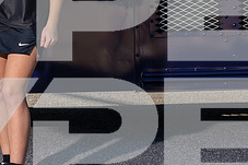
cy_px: 4
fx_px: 881
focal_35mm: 128
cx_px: 15
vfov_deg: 10.6
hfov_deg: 15.8
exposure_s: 1/640
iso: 64
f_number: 3.5
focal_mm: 50
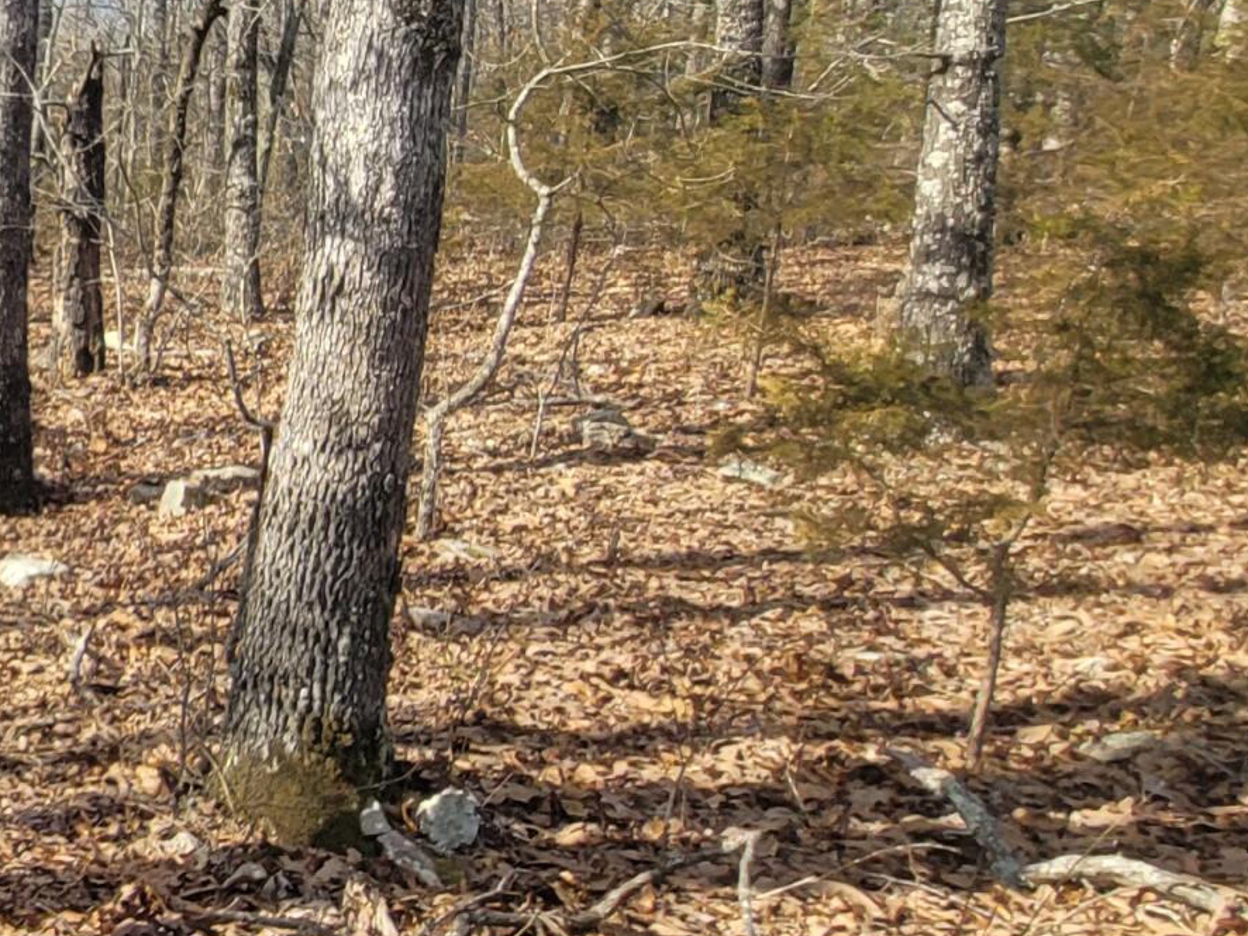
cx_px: -776
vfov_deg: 32.7
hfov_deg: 25.8
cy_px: 328
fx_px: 1587
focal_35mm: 44
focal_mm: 2.2
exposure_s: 1/883
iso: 50
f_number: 2.2
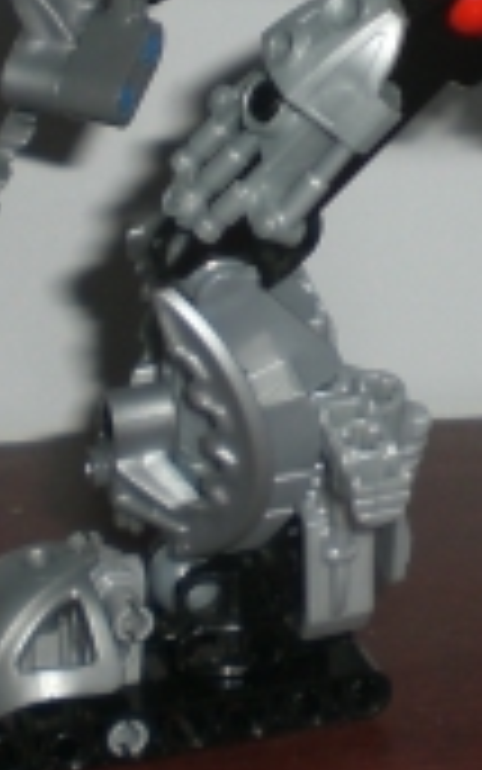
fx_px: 3171
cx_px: 590
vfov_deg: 13.7
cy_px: 99
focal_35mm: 151
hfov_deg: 8.6
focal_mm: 6.3
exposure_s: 1/60
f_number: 3.1
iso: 50
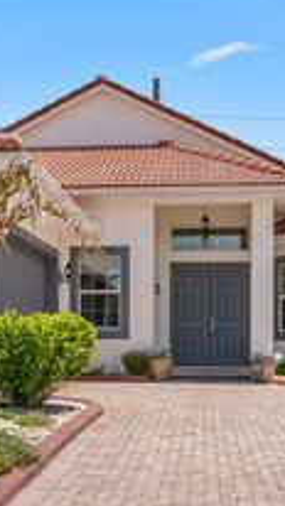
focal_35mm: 57
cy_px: 352
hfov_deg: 21.3
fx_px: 759
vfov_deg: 36.4
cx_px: 125
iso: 100
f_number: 11
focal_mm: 14.8
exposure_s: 1/50
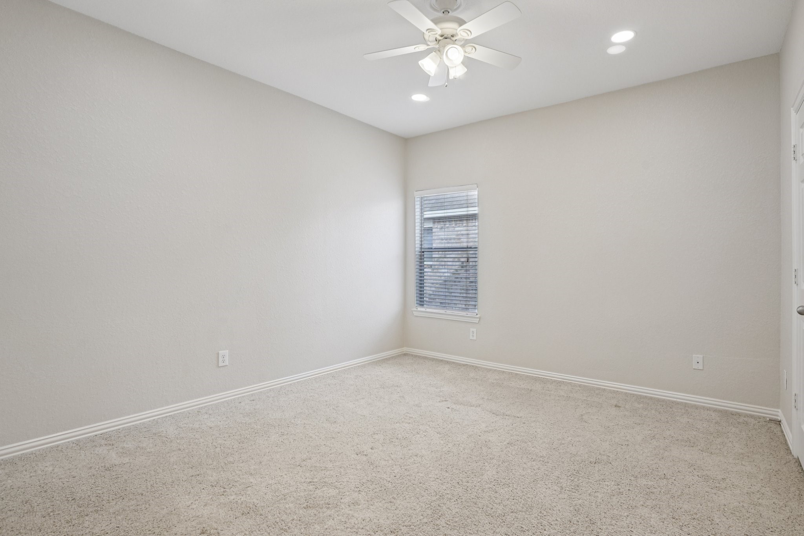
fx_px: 357
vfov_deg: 73.7
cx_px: 402
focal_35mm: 16
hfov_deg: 96.7
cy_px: 268
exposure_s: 1/45
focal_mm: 16
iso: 400
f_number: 8
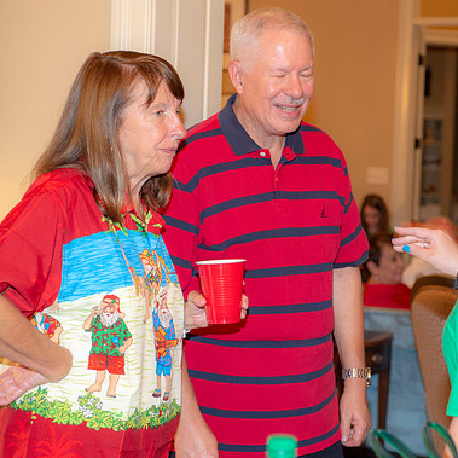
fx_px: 1362
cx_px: 296
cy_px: 226
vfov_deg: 19.1
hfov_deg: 19.0
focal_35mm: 91
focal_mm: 70
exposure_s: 1/60
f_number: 5
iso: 1600
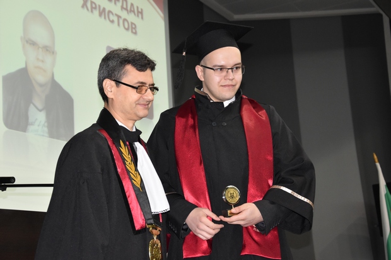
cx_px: 196
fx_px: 733
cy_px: 130
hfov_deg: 29.9
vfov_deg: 20.2
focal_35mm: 68
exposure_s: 1/60
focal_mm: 45
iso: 2000
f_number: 4.8
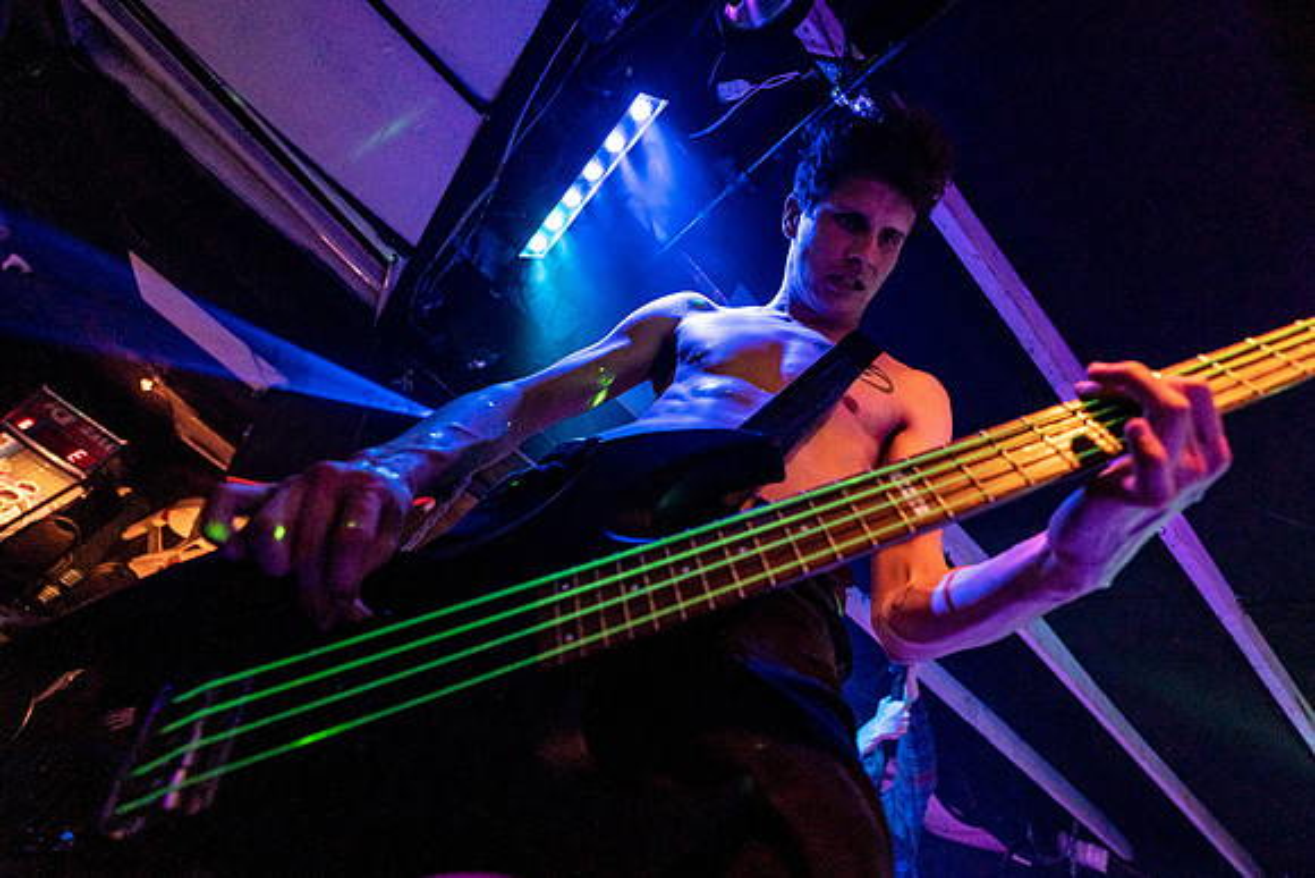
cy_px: 394
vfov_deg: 75.5
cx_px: 725
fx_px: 564
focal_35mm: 15
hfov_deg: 98.4
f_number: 2.8
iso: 3200
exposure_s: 1/250
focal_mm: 14
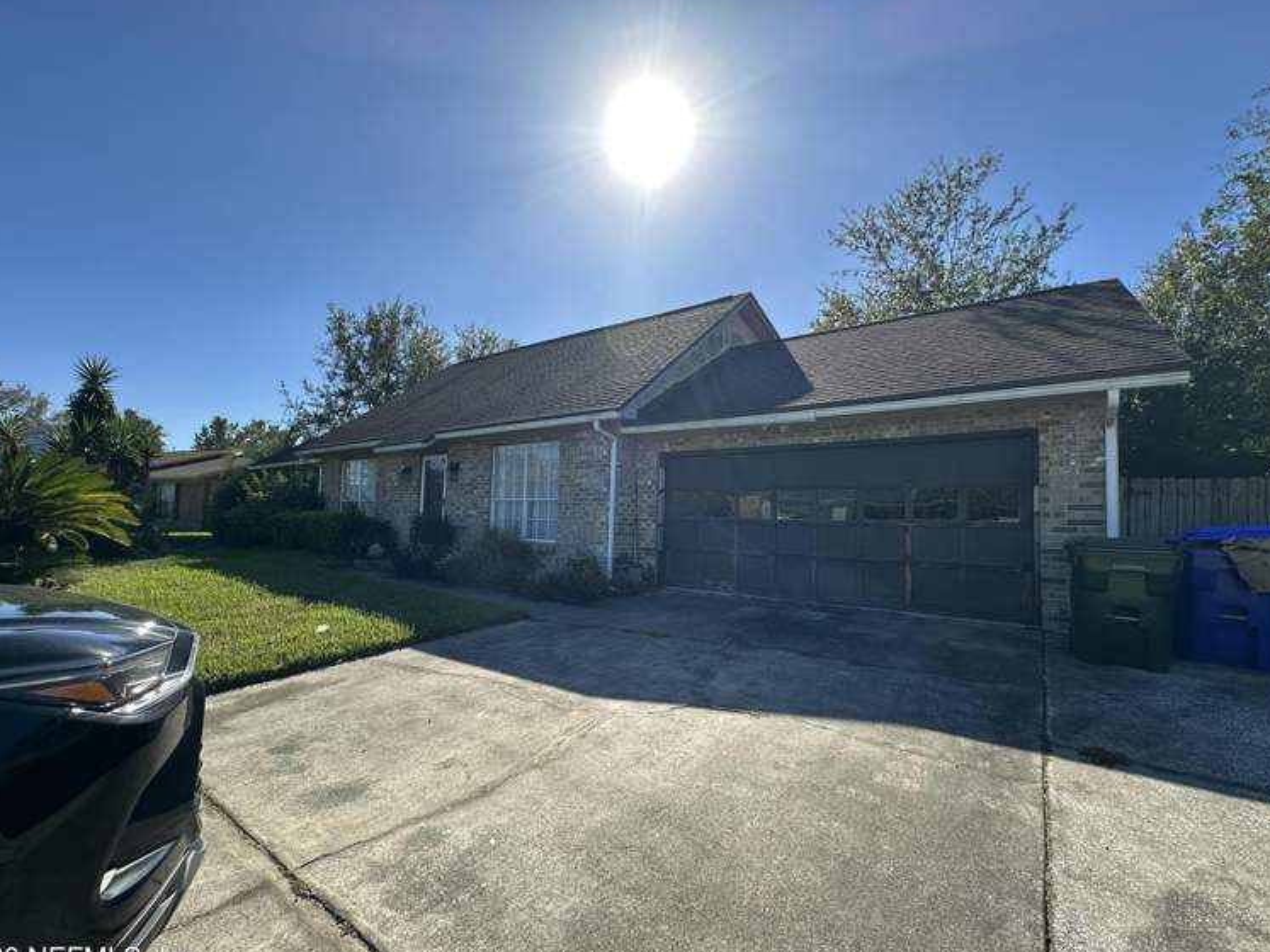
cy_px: 495
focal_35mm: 15
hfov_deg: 98.1
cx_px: 612
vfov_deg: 81.7
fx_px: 550
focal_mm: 2.22
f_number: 2.2
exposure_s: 1/1171
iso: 50
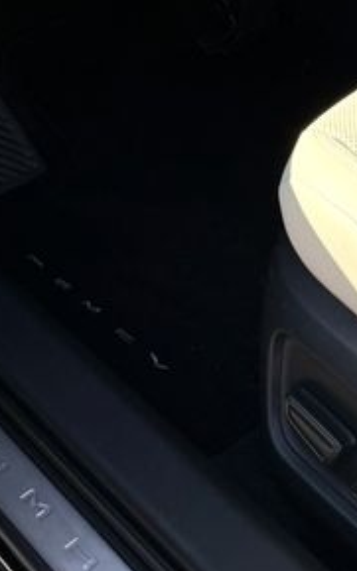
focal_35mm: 90
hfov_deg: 14.3
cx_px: 365
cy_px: -273
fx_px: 1399
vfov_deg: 20.0
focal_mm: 6.76
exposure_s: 1/1075
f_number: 1.78
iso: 100
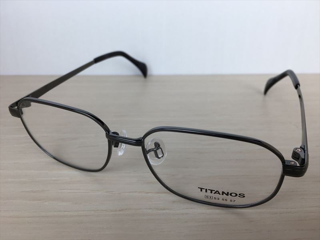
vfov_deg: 48.2
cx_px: 160
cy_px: 120
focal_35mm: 29
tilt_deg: -26.1
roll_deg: +0.6
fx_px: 268
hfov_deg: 61.7
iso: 25
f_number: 2.2
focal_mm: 4.15
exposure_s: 1/120
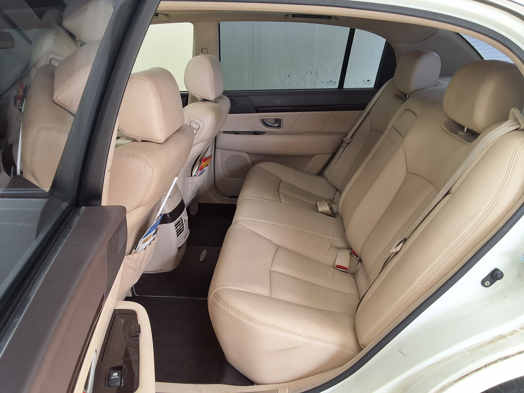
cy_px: 196
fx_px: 424
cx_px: 262
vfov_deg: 49.7
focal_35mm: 28
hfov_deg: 63.4
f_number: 1.9
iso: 50
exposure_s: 1/120
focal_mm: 2.91
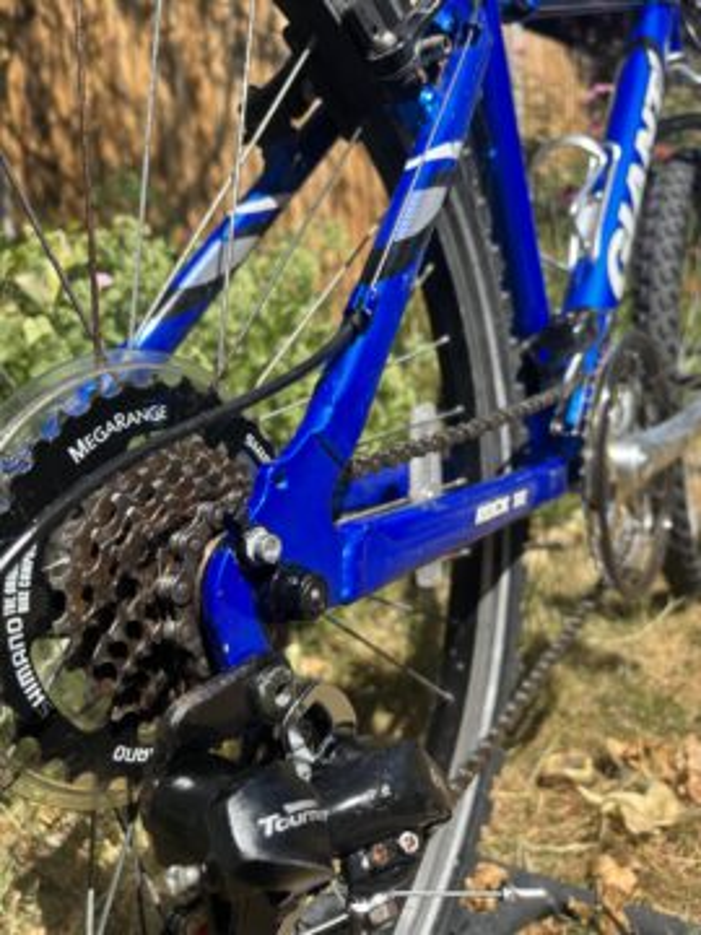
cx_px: 350
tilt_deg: -10.2
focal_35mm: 26
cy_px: 468
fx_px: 702
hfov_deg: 53.1
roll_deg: +1.6
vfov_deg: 67.3
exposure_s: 1/1499
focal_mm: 5.96
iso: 50
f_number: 1.6
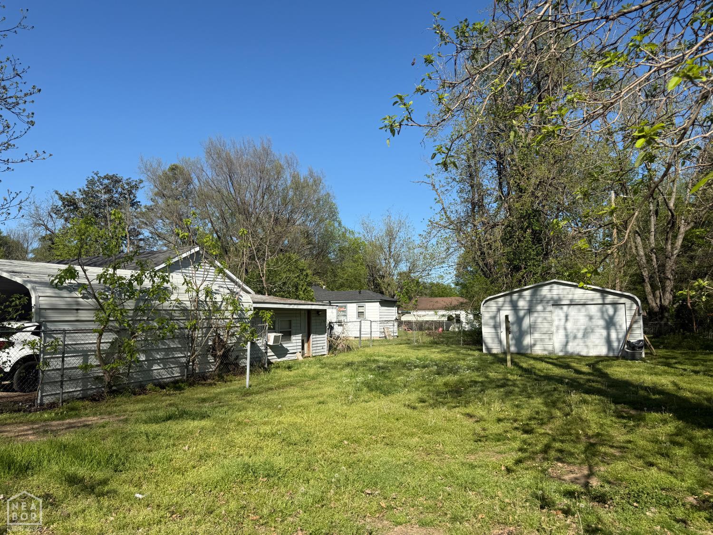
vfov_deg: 56.8
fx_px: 494
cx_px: 356
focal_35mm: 24
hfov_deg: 71.6
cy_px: 268
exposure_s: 1/4167
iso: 80
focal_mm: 6.76
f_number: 1.78
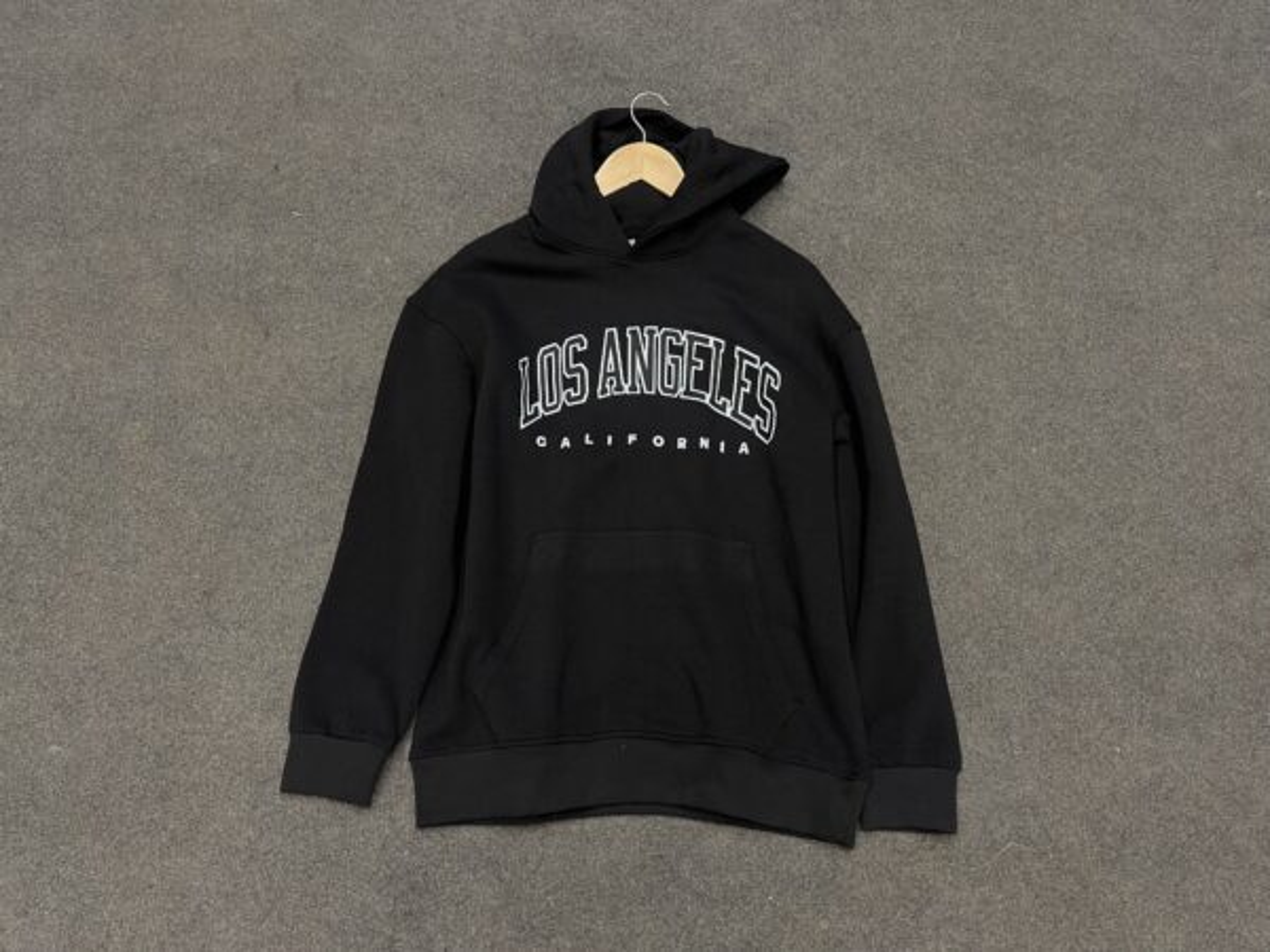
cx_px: 635
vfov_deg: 54.9
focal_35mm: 25
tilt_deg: -73.2
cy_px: 476
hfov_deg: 69.4
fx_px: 917
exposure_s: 1/60
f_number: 1.6
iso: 160
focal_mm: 5.1
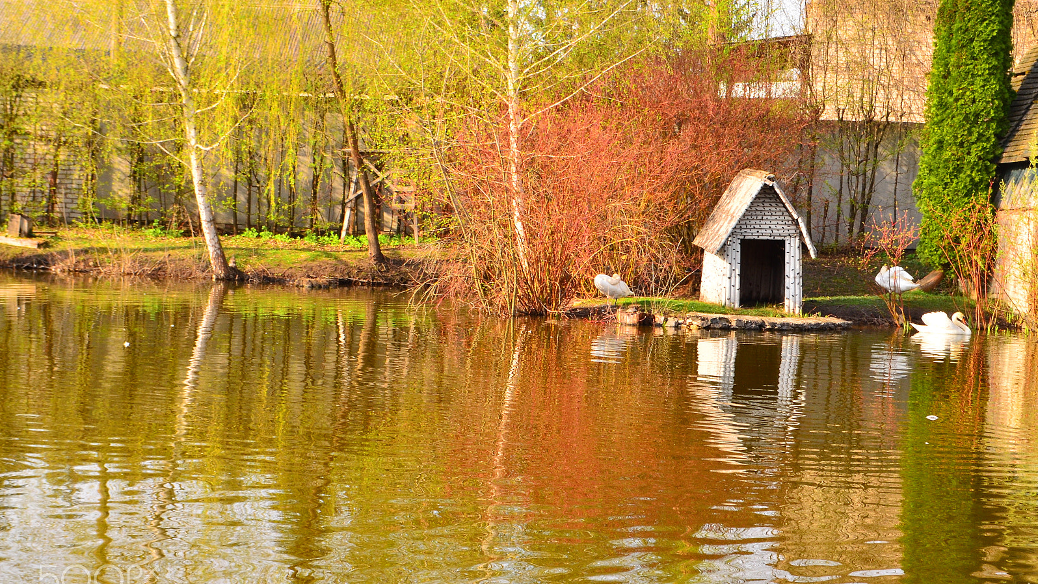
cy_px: 320
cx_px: 518
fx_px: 1817
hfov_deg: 31.9
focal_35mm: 66
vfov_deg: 18.3
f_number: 11
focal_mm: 42
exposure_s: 1/125
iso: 400
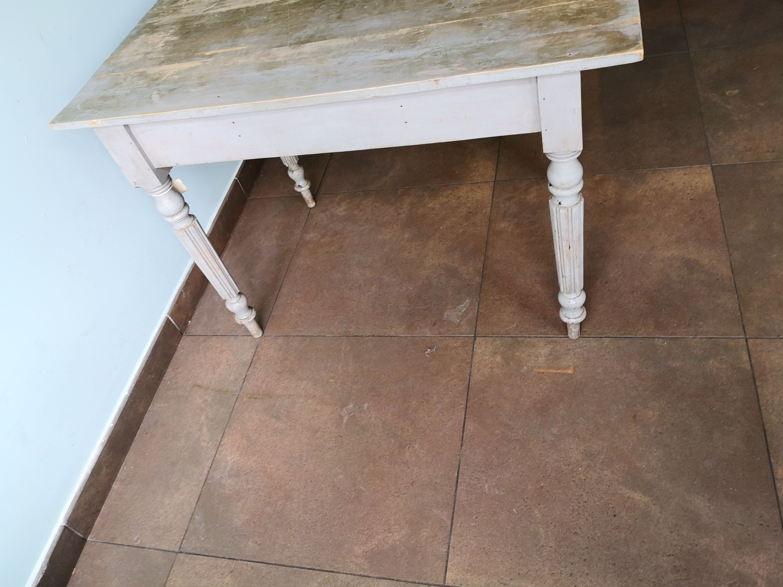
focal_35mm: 27
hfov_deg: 65.3
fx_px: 611
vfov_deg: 51.4
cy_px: 294
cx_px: 392
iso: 100
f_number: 1.6
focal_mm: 3.95
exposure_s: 1/50
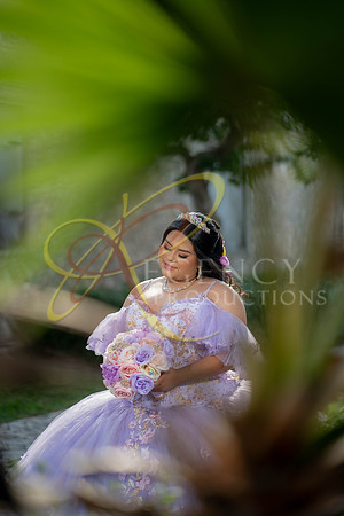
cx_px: 172
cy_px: 258
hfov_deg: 16.1
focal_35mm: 85
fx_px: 1218
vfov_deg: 23.9
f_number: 1.8
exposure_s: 1/2000
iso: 125
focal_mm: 85
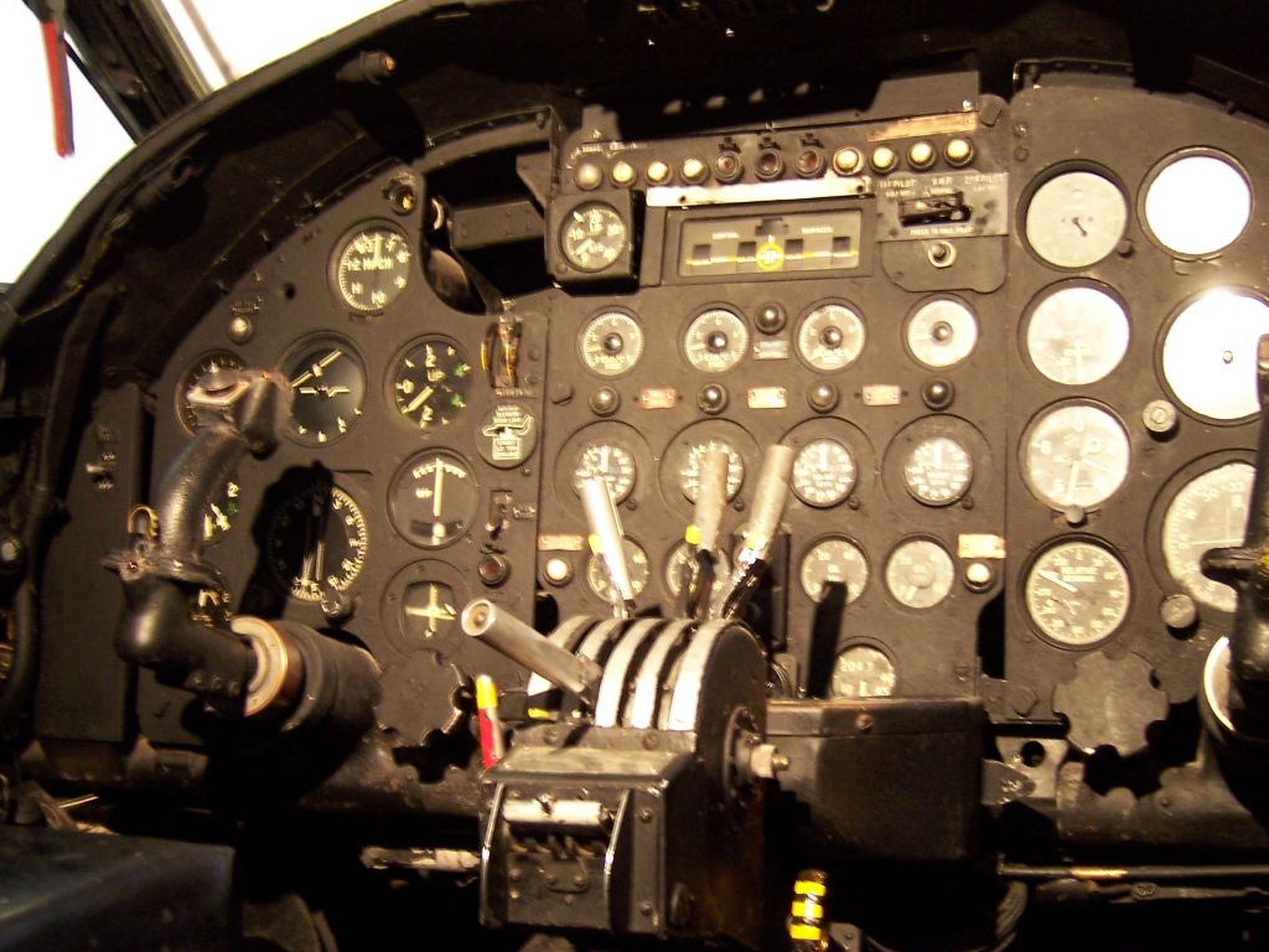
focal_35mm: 45
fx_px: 1650
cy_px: 532
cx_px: 685
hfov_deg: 42.0
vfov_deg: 32.2
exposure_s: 1/8
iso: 160
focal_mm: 6.2
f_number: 2.8
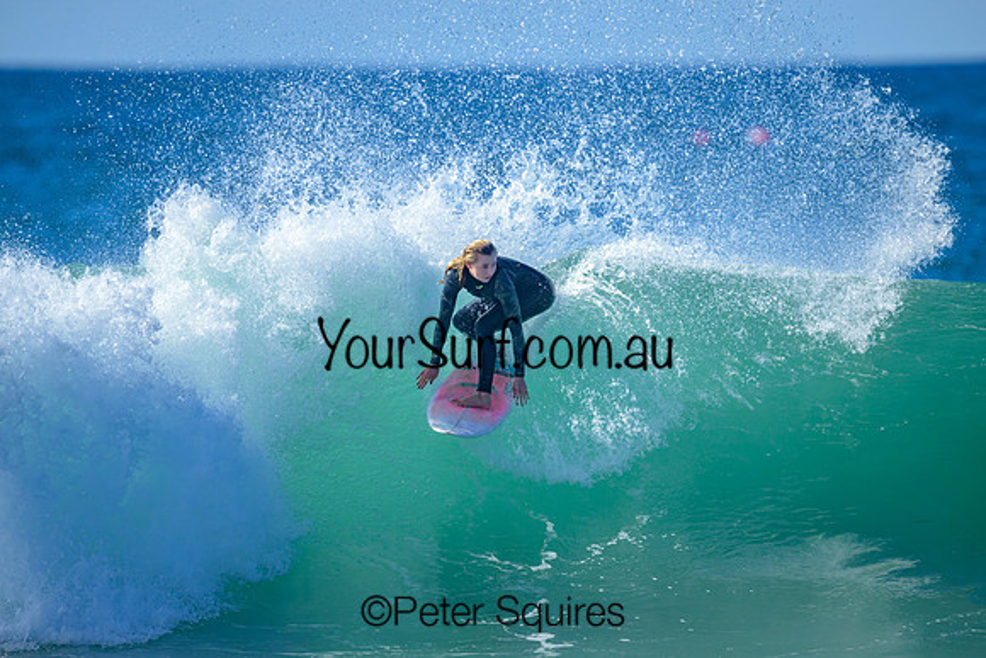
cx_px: 493
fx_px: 22207
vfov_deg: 1.7
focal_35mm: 811
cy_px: 329
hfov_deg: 2.5
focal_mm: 800
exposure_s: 1/2000
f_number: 6.3
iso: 280
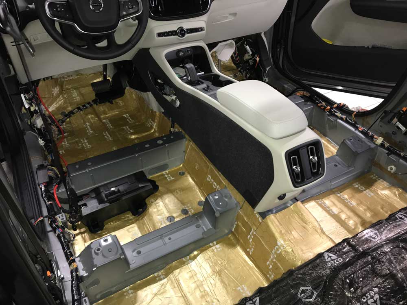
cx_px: 204
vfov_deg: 49.7
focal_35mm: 28
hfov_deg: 63.4
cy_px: 152
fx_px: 329
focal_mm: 3.99
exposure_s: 1/25
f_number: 1.8
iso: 80
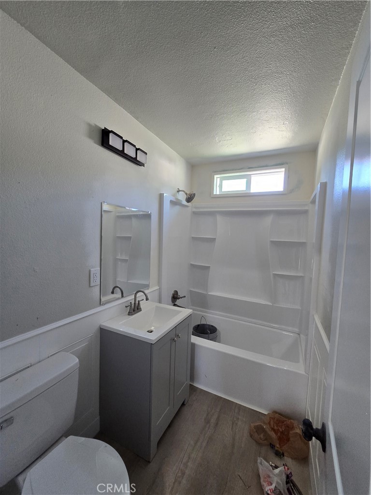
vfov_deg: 106.2
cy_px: 248
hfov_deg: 89.9
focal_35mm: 13
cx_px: 186
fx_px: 186
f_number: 2.2
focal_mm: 2.2
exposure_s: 1/60
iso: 250
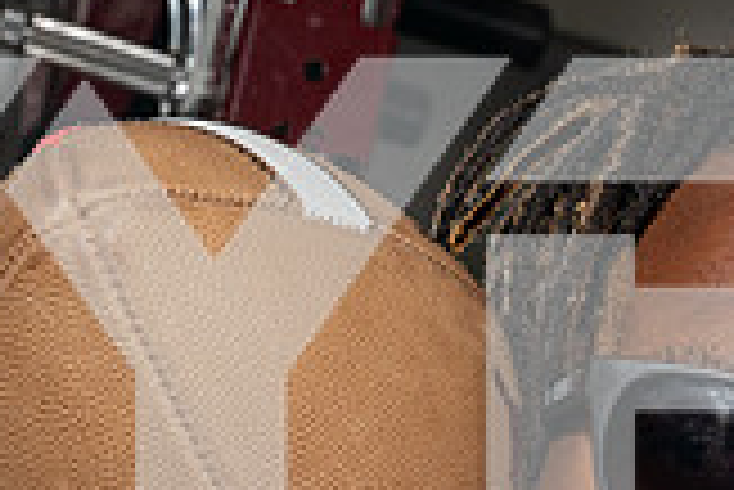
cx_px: 414
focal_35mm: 178
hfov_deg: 11.5
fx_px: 3632
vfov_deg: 7.5
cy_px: 843
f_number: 8
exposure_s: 1/250
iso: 320
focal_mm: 50
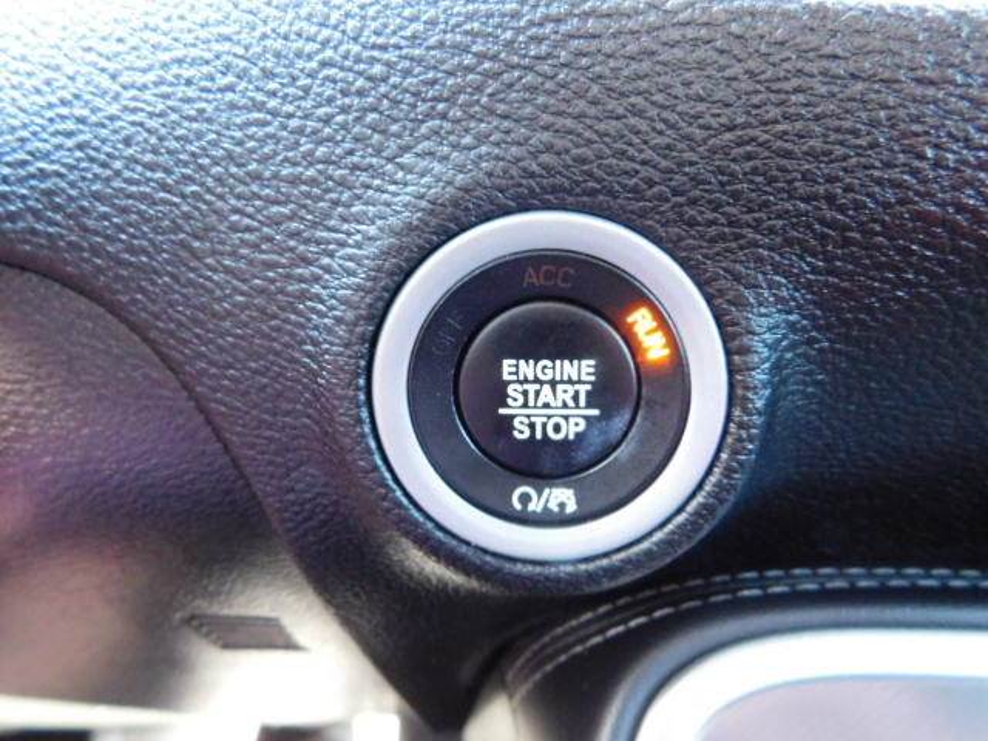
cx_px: 494
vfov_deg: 58.9
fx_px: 656
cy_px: 370
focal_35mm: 23
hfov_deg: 73.9
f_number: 3
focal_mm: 4
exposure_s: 1/8
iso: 800
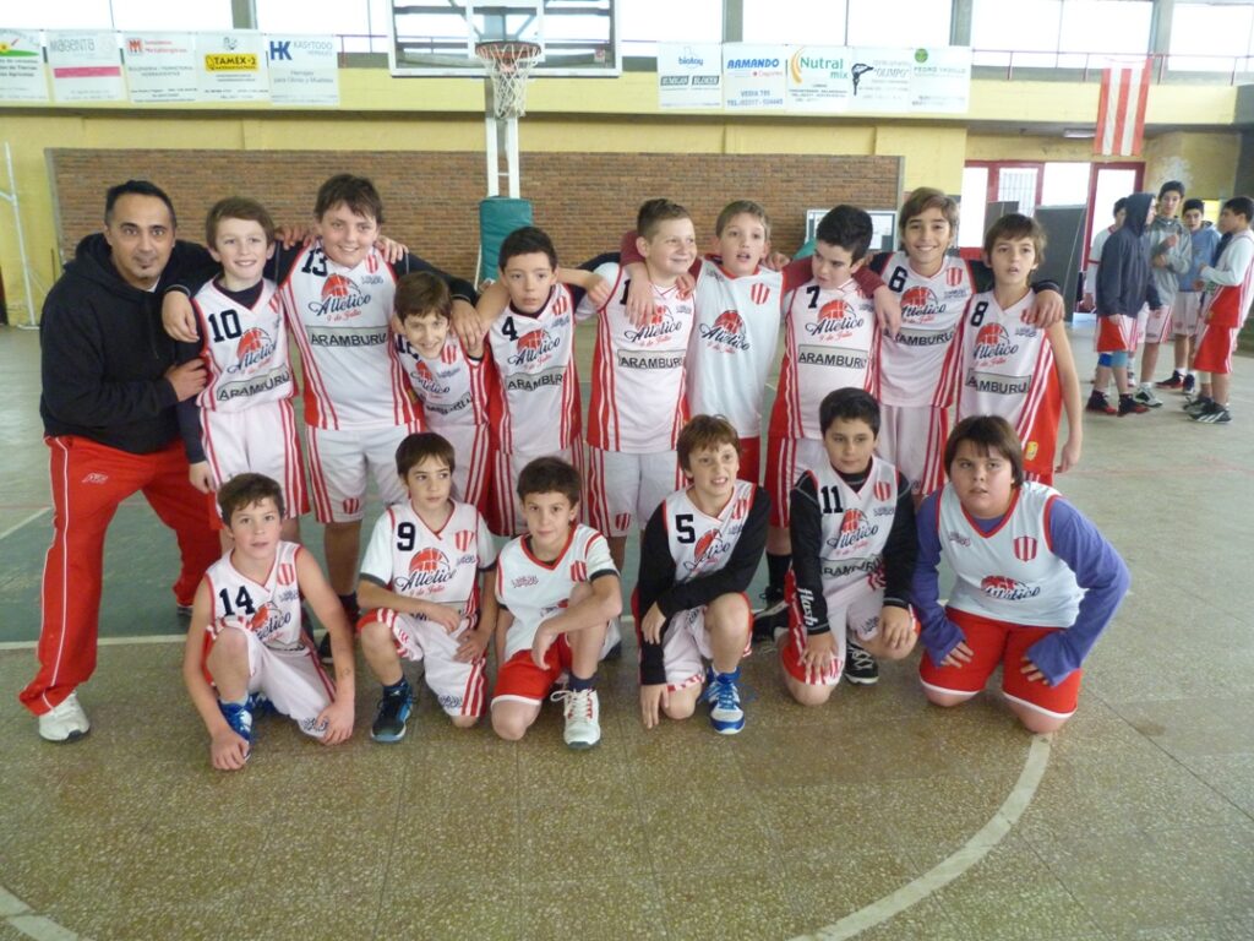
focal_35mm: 25
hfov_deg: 69.4
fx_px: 906
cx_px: 627
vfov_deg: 54.9
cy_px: 470
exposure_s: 1/50
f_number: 2.8
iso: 400
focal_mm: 4.5
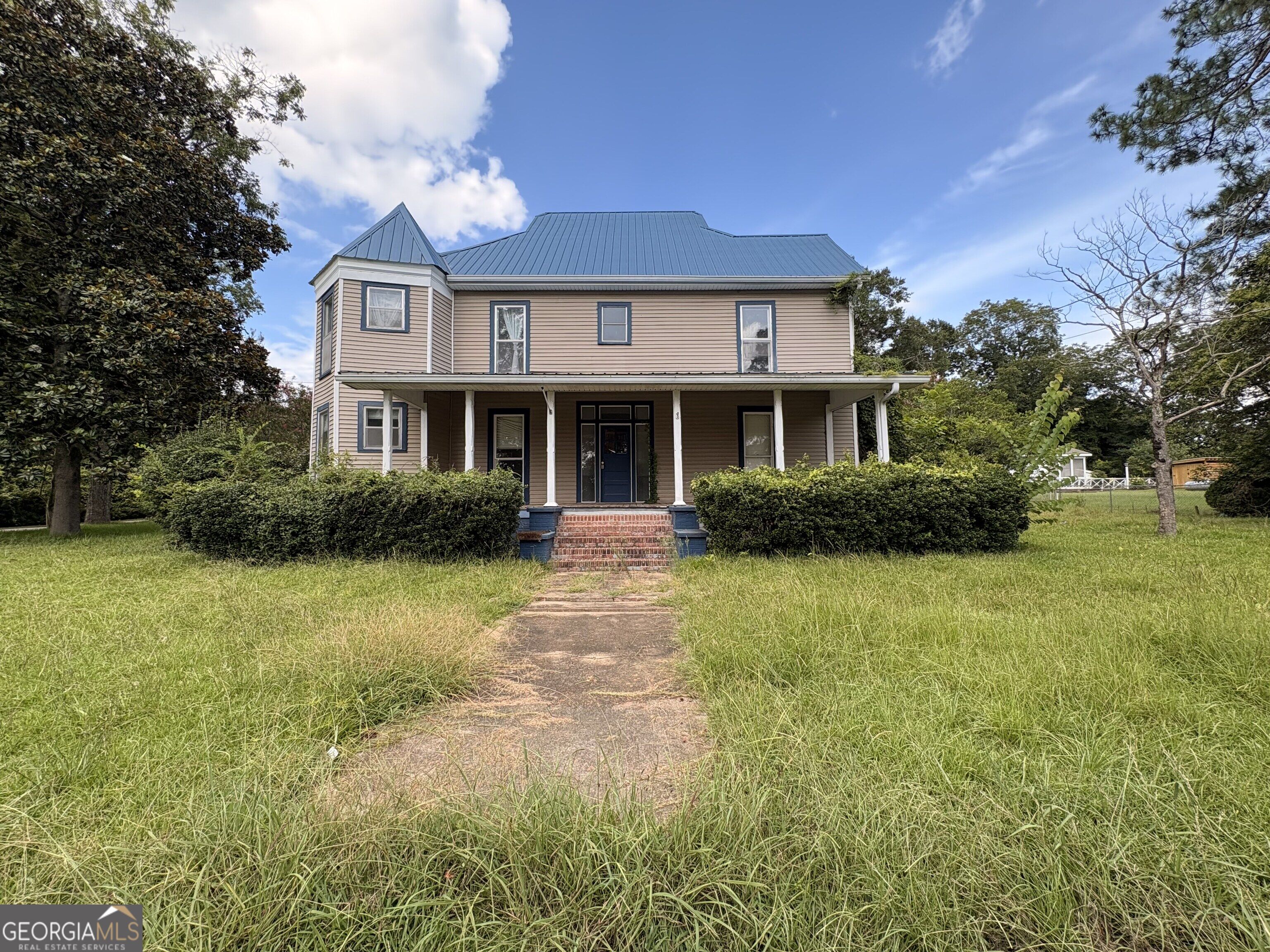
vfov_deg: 85.7
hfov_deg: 102.1
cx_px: 635
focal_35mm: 14
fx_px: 514
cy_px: 476
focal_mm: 2.22
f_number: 2.2
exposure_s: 1/529
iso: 50
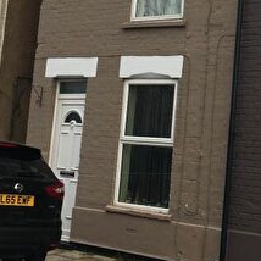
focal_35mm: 84
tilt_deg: +8.2
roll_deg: -2.9
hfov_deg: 19.9
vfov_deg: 20.3
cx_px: 272
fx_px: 717
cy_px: 38
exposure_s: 1/651
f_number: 2.2
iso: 25
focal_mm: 4.15
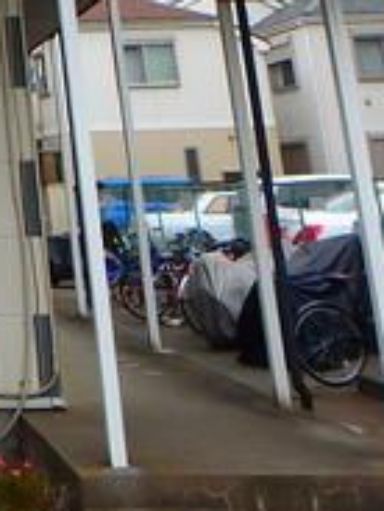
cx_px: -306
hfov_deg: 16.8
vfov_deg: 24.1
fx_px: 1080
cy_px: -114
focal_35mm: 73
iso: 125
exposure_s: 1/200
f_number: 3.5
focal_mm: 3.7
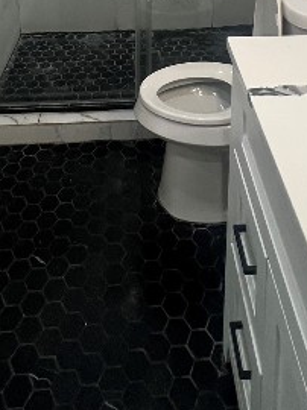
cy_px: -118
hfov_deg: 38.6
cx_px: 157
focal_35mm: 37
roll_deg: +1.6
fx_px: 438
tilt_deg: -10.2
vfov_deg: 35.2
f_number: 1.8
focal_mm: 1.57
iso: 200
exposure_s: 1/120
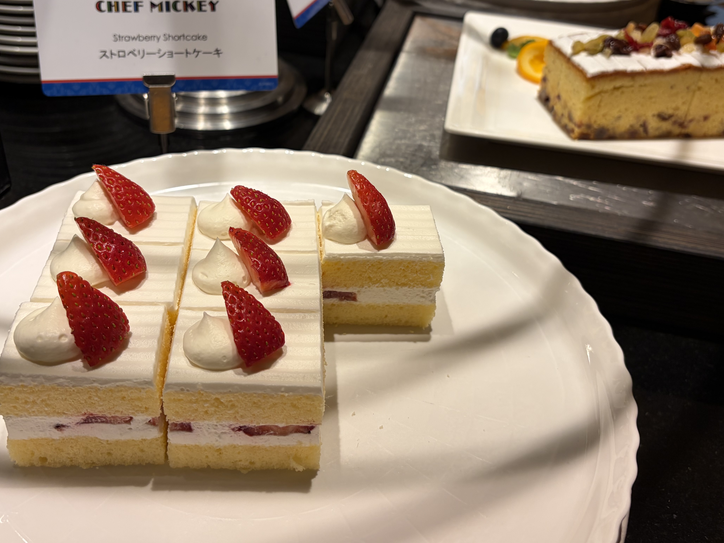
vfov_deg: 39.5
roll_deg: -4.5
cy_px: 211
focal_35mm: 36
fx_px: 753
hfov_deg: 51.4
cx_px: 361
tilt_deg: -33.0
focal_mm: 5.96
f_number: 1.6
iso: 40
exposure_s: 1/100
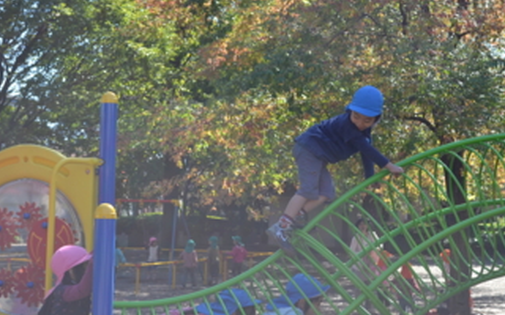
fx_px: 895
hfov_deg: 31.4
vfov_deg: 20.0
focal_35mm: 65
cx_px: 311
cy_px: 143
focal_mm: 34
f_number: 5.6
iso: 110
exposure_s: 1/125
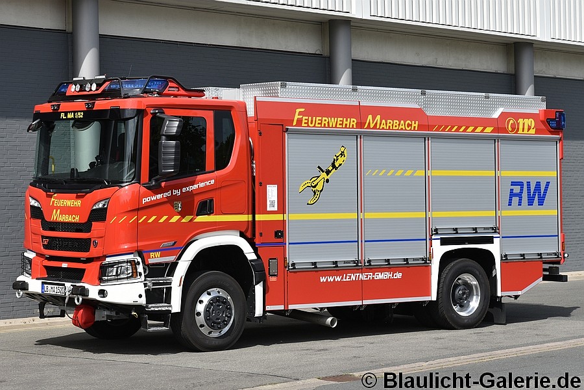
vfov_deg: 16.1
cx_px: 292
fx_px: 1379
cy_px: 195
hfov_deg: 23.9
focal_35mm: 85
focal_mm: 85
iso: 200
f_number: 9
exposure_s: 1/320
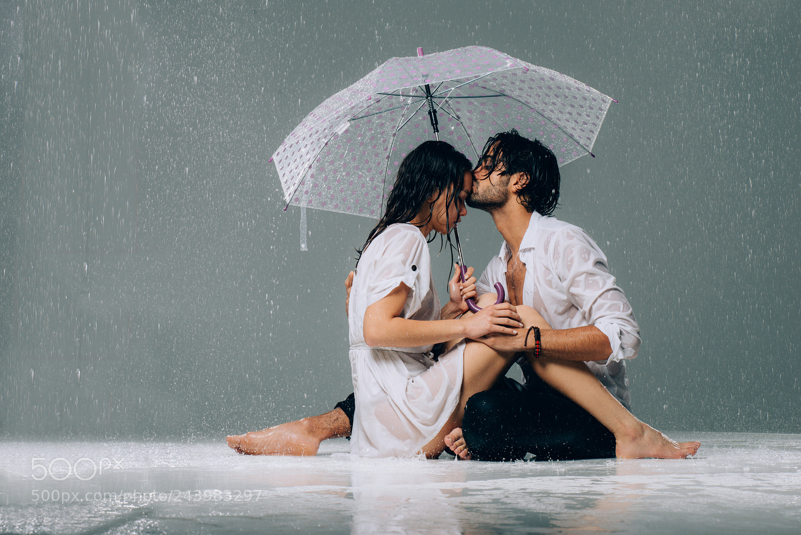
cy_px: 268
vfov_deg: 28.1
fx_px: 1068
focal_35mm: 48
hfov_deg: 41.1
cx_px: 400
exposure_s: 1/160
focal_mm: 48
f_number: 11
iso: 50
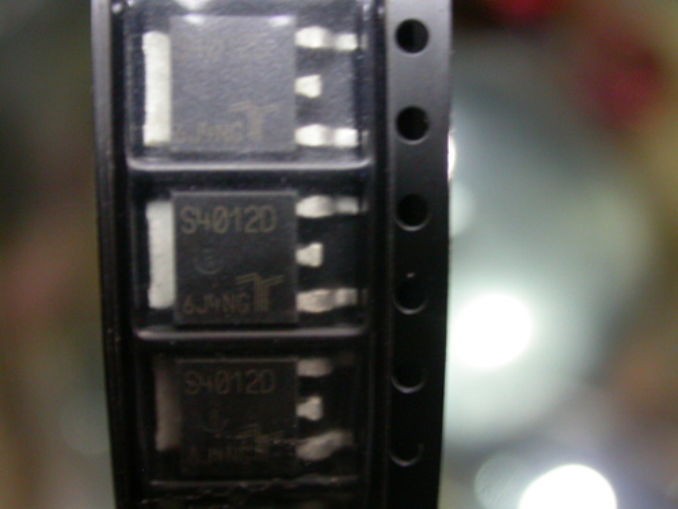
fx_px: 1116
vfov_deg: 25.7
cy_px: 254
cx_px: 339
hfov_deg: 33.8
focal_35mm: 57
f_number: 3
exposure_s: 1/4.5
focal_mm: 11.8
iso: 364
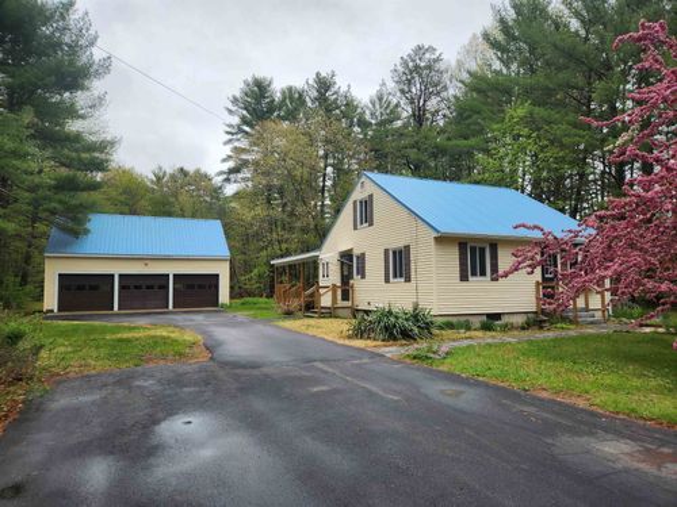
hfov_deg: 73.9
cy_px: 254
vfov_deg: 58.9
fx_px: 450
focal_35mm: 23
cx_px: 338
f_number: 1.8
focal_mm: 5.4
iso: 20
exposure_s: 1/968
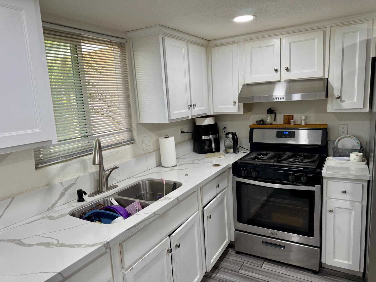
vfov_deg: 56.8
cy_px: 141
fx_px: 261
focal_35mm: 24
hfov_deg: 71.6
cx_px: 188
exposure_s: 1/120
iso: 100
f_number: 1.78
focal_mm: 6.76
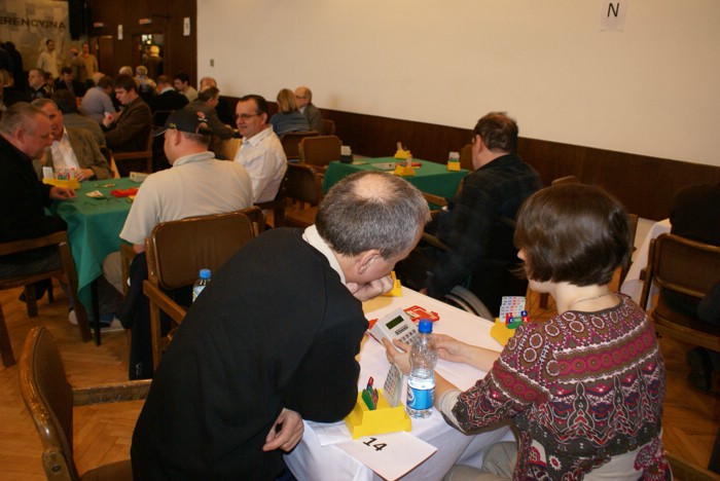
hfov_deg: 61.9
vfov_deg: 43.7
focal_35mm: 30
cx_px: 360
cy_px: 240
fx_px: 600
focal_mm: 20
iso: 800
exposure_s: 1/25
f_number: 4
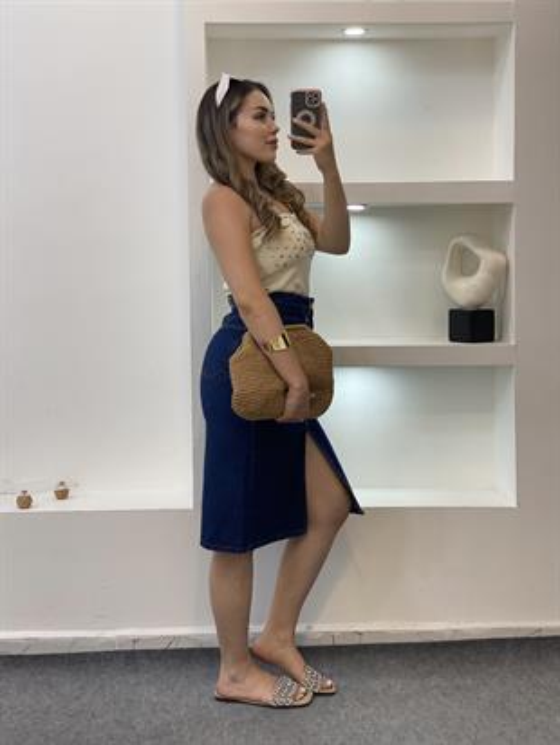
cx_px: 280
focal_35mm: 52
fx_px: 1121
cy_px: 372
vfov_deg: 36.8
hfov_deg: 28.0
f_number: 2
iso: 80
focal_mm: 6
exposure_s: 1/100
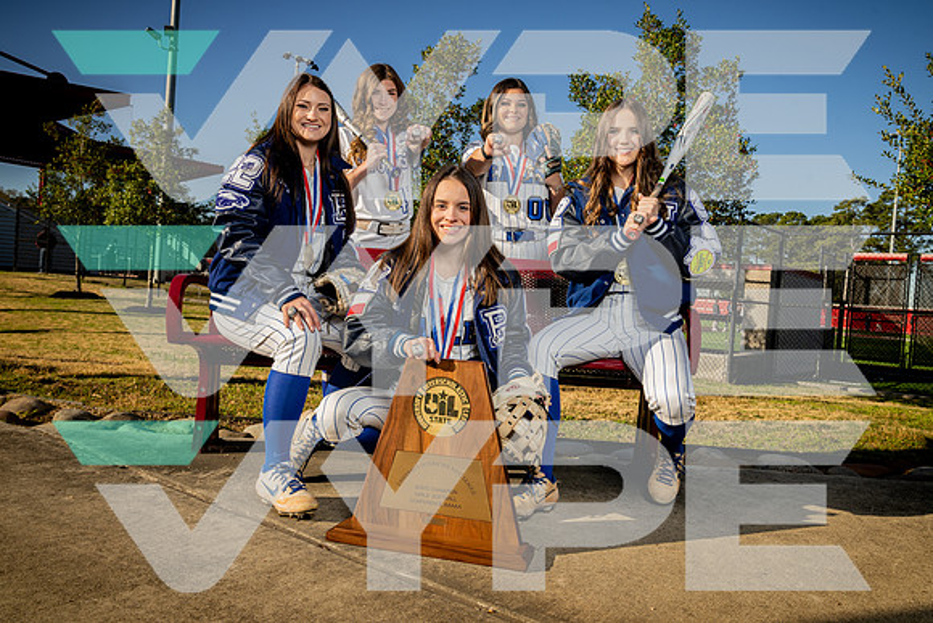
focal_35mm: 28
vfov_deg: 46.4
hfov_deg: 65.5
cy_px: 312
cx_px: 466
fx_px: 726
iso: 200
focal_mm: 28
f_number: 10
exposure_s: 1/250
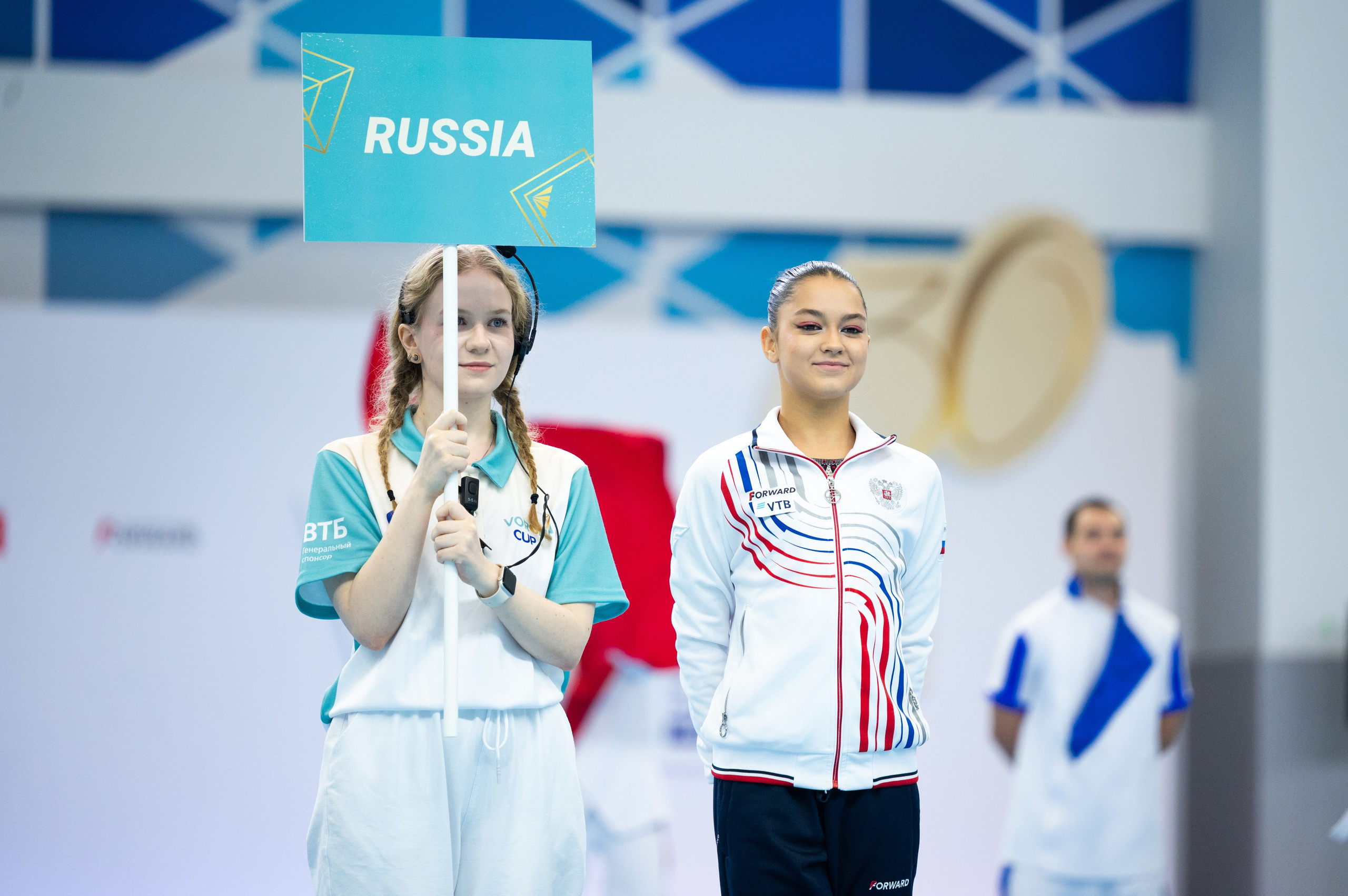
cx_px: 728
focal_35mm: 191
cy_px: 429
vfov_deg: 7.2
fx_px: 7155
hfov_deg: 10.8
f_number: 2.8
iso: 1600
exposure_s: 1/1000
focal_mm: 175
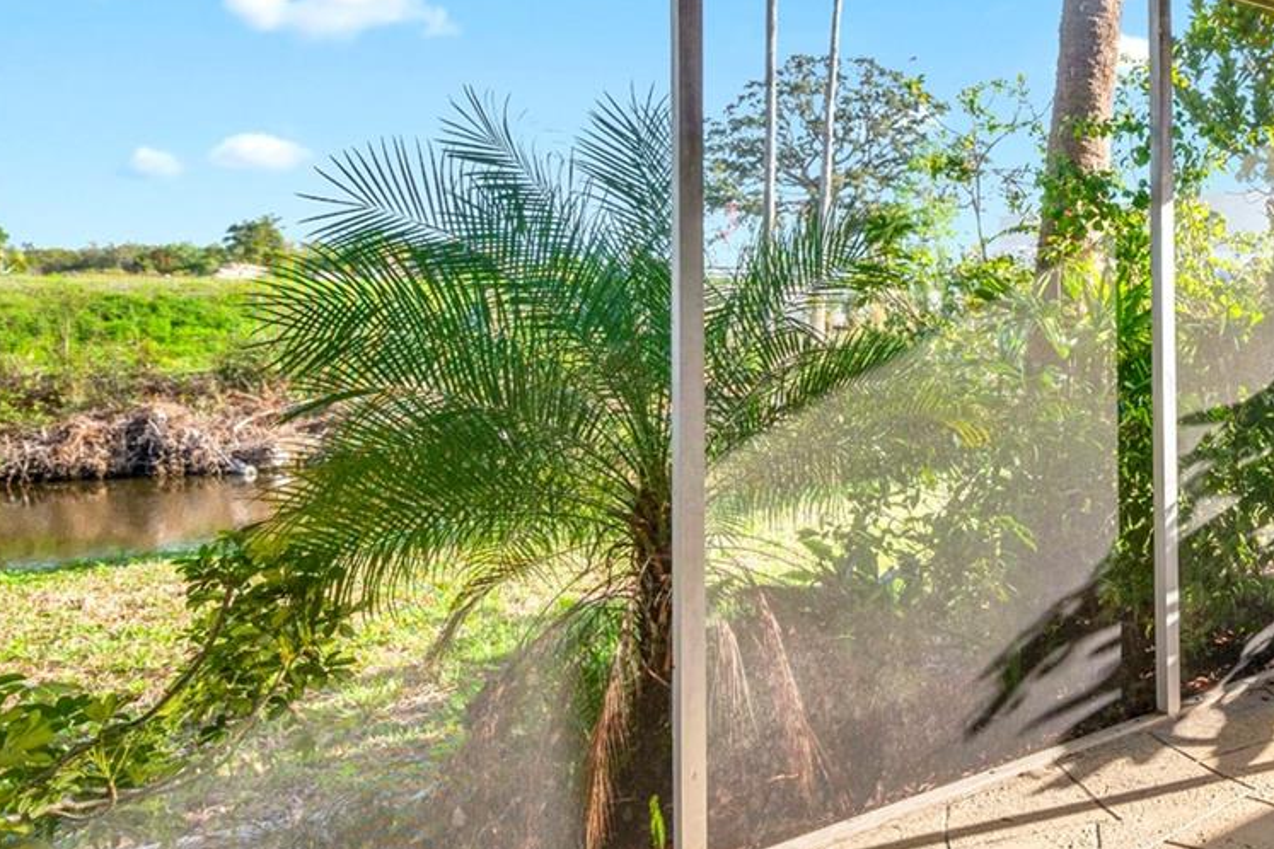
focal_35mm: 30
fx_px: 1062
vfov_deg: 43.3
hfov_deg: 52.3
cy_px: 321
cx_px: 1207
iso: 250
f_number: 6.3
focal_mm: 14
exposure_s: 1/320
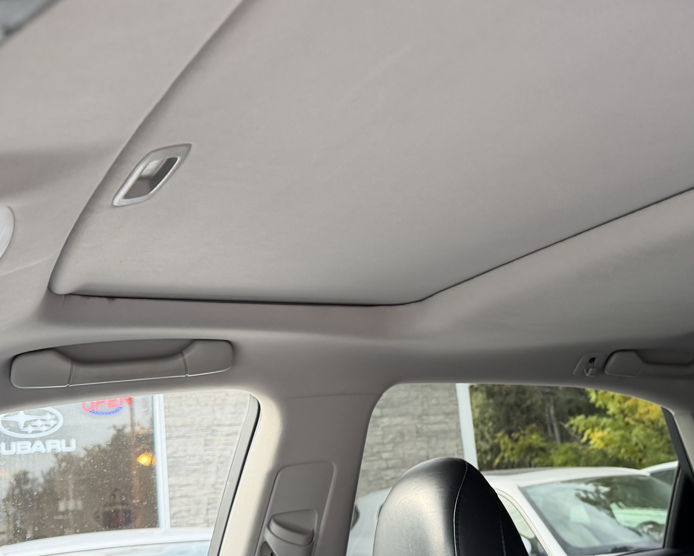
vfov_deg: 33.9
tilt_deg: +10.8
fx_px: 904
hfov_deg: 41.2
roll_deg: +7.6
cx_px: 493
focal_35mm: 44
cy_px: 363
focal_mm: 6.76
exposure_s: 1/145
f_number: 1.78
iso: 160
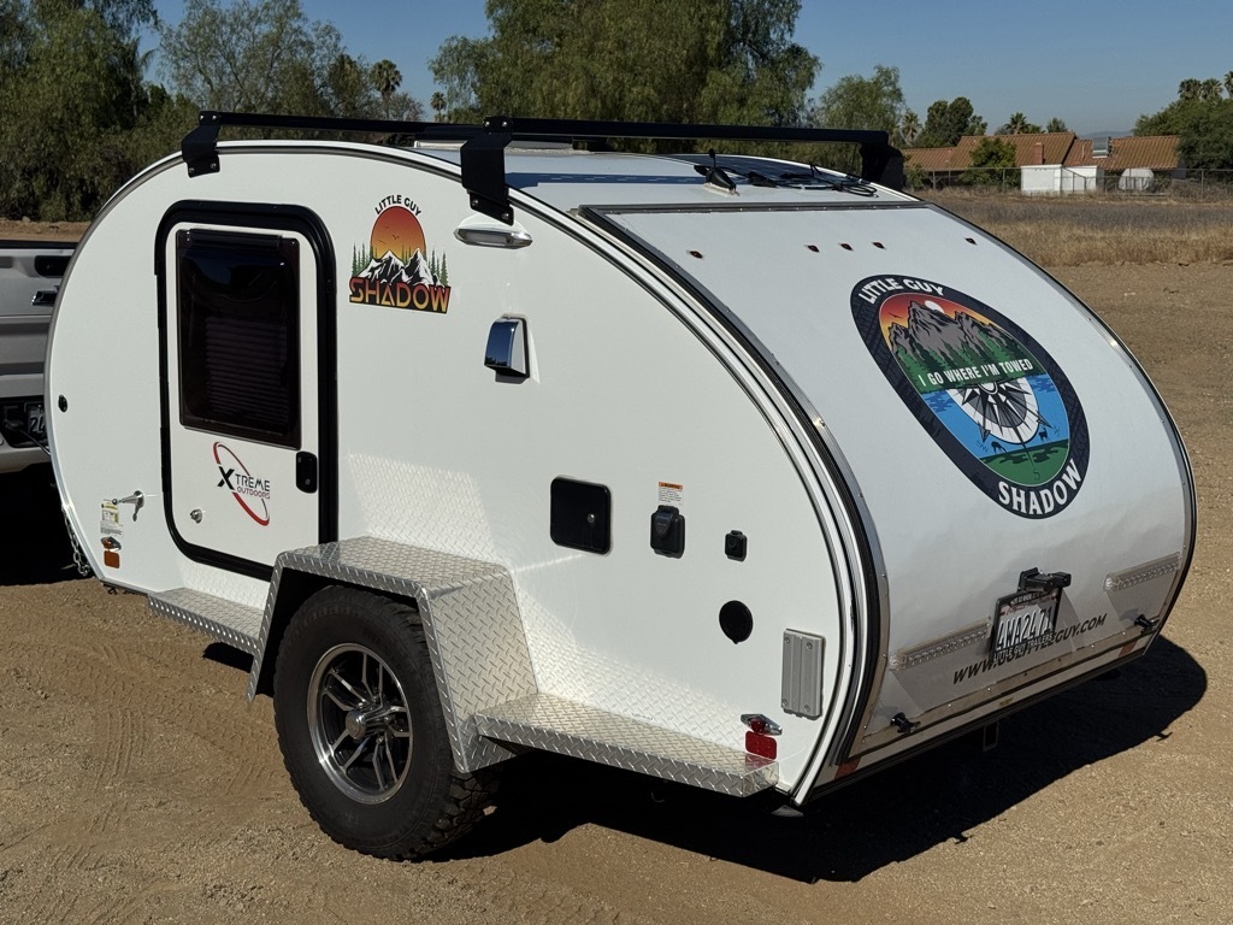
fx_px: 1710
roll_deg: +1.0
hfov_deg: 39.7
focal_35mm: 48
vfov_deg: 30.3
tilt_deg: -10.2
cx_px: 616
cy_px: 462
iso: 50
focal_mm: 6.76
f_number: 1.78
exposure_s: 1/15385
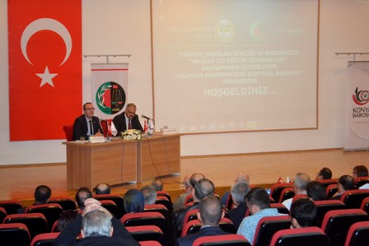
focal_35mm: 72
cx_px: 184
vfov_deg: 18.9
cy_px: 123
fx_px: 738
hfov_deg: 28.1
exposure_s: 1/60
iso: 3200
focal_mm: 48
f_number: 5.6
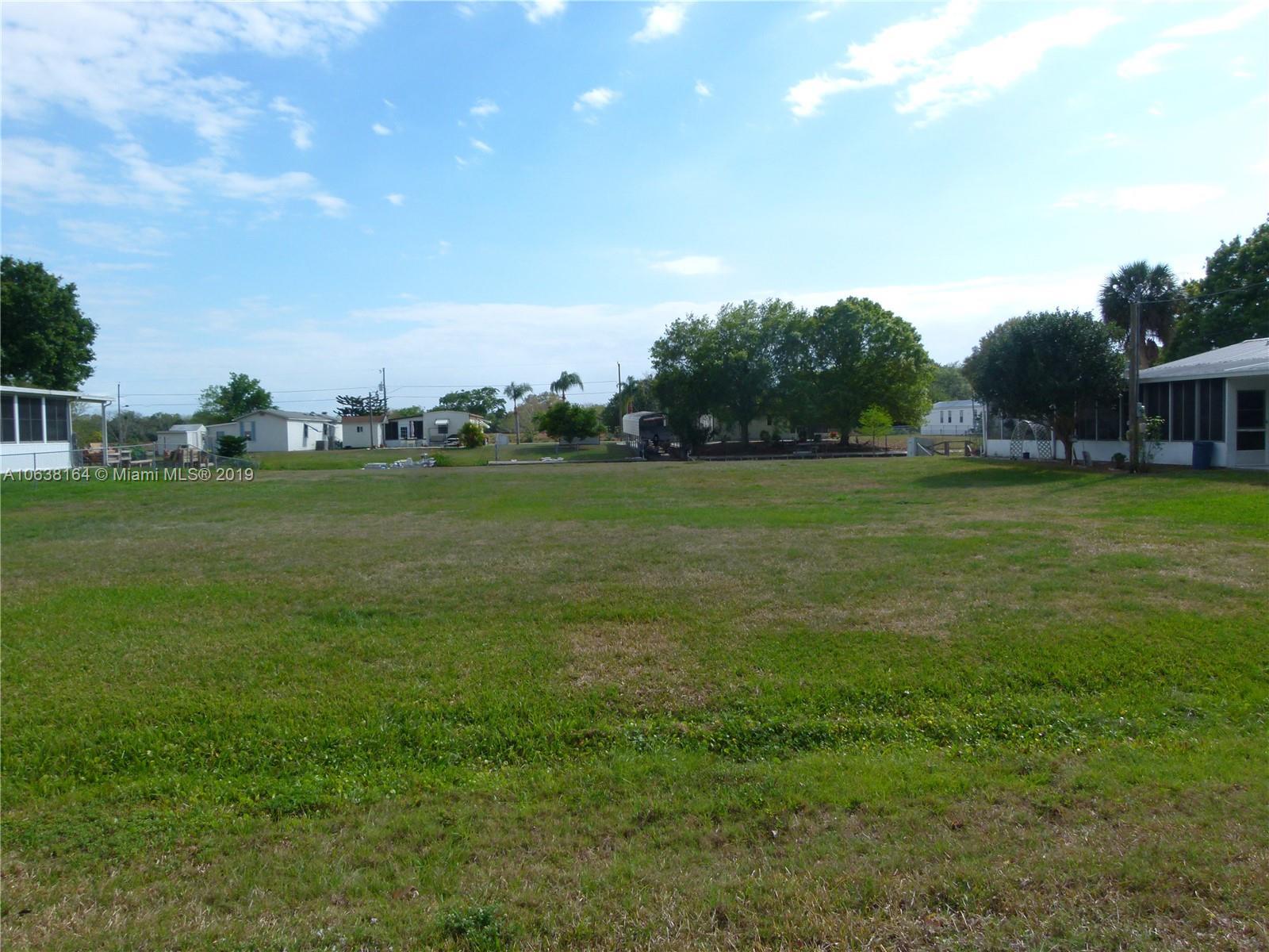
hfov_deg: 69.4
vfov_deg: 54.9
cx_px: 634
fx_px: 916
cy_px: 476
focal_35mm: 25
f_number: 4
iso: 100
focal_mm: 4.5
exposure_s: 1/1000
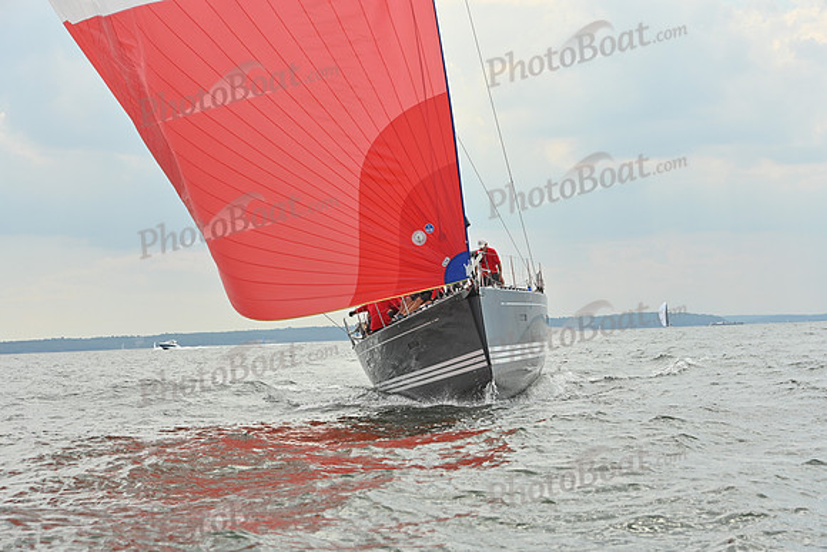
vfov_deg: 14.4
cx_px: 414
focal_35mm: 95
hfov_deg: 21.5
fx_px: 2183
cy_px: 276
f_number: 7.1
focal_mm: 95
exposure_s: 1/1600
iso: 320
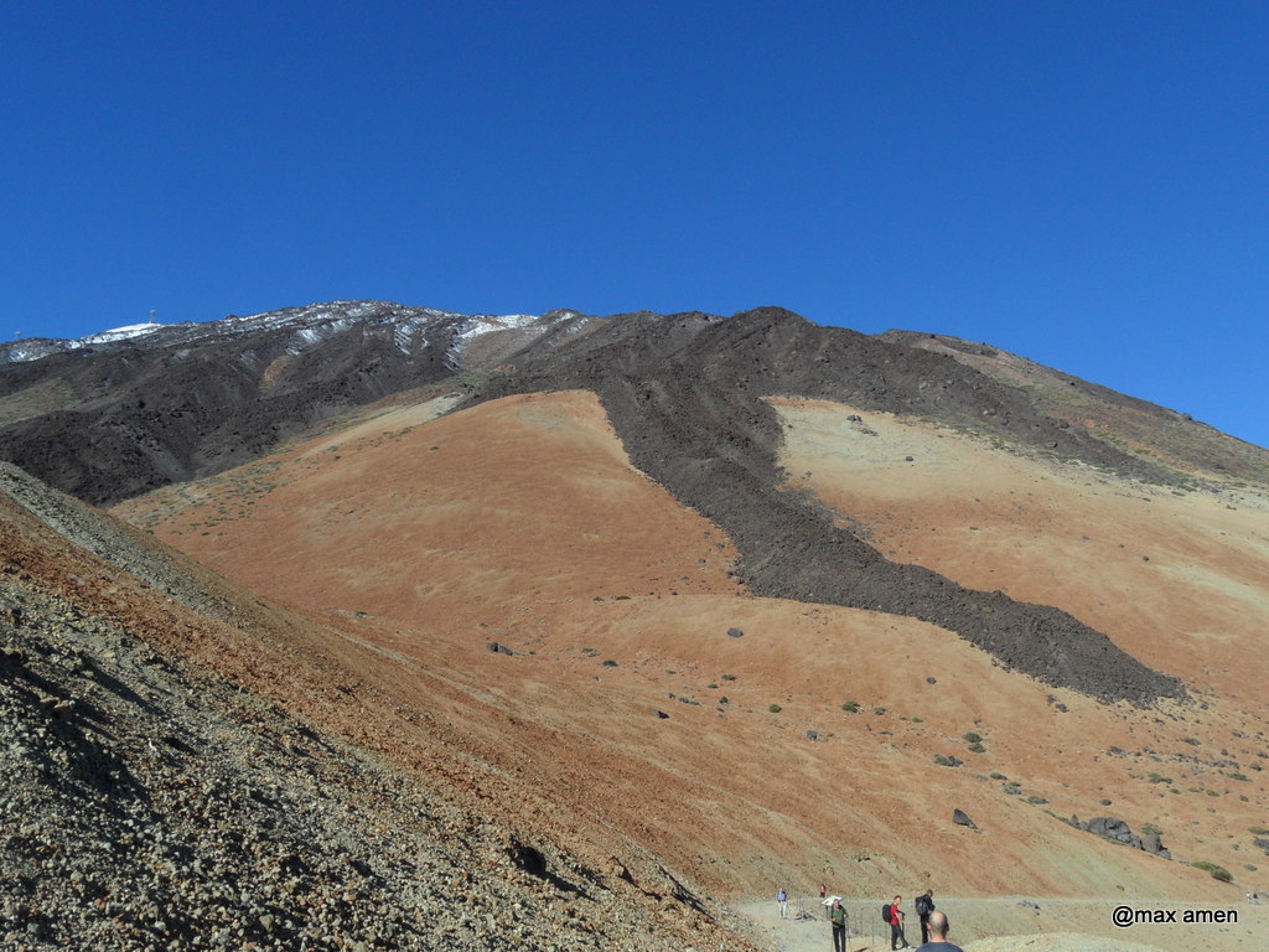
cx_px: 634
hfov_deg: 56.8
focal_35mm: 32
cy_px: 476
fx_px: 1173
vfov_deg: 44.2
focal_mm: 5.3
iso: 80
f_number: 5
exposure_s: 1/750
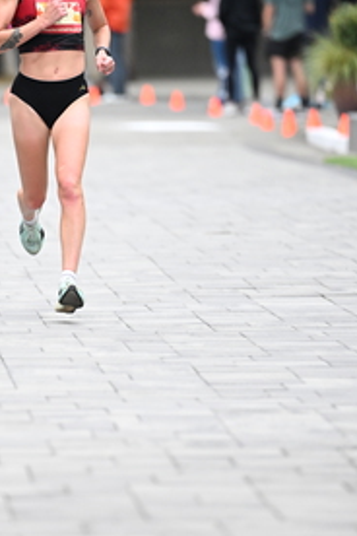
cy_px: 311
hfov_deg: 3.4
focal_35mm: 399
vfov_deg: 5.2
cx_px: 42
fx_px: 5935
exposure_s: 1/1250
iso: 1600
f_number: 2.8
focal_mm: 200
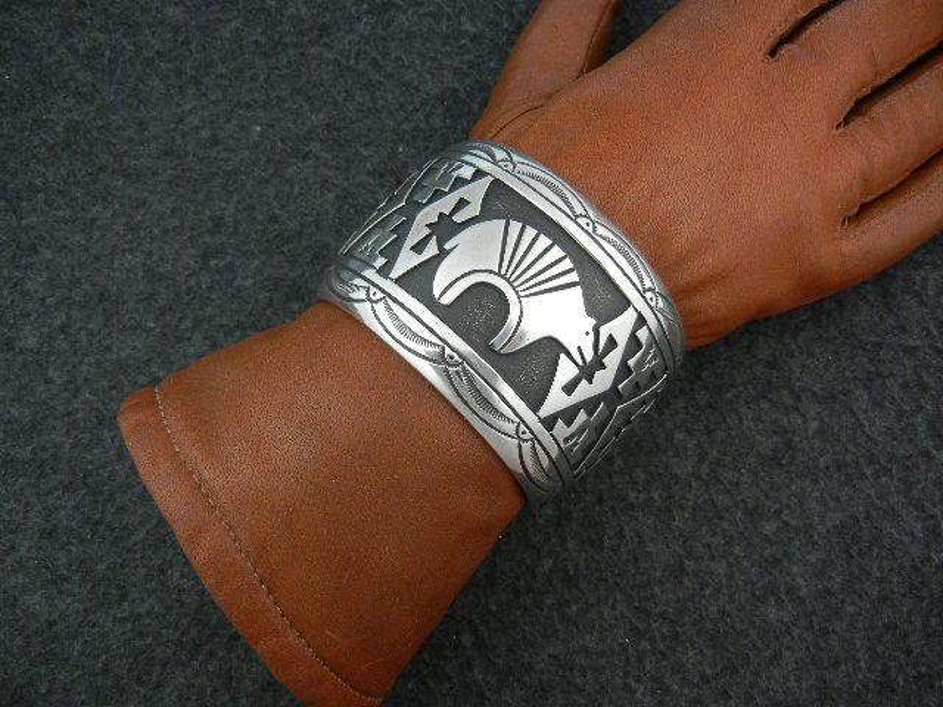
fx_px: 926
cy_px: 354
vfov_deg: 41.8
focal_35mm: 34
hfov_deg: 54.0
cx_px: 472
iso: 400
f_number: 3.6
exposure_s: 1/20.7
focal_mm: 6.2
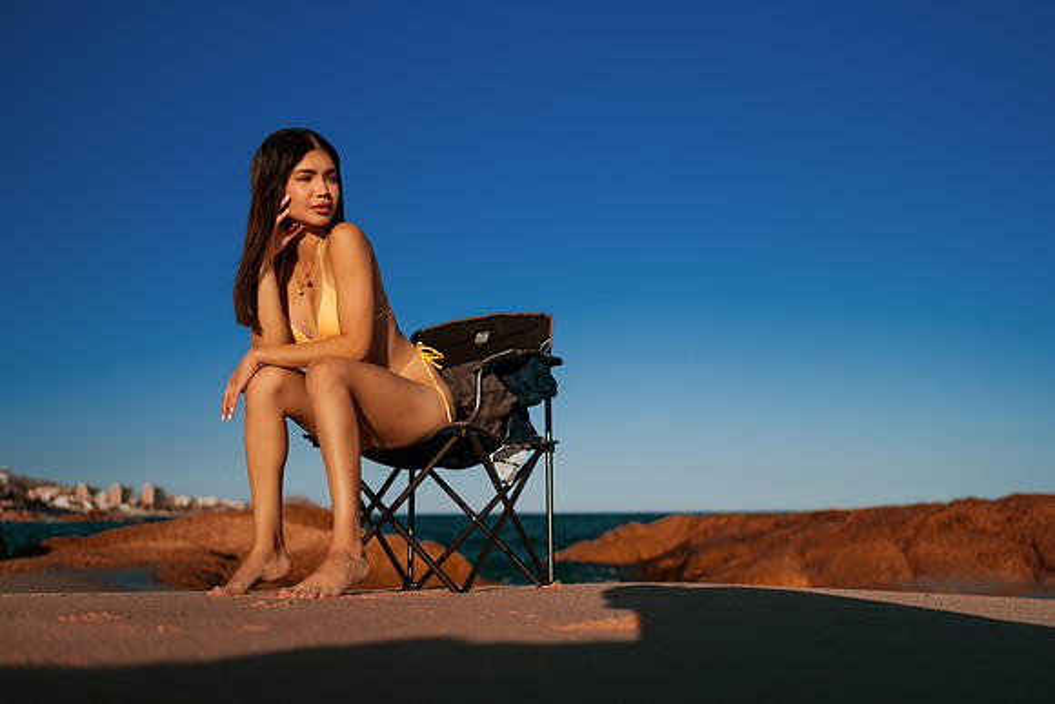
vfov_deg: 36.0
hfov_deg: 51.9
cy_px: 353
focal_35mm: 37
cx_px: 544
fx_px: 1084
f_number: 1.8
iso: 50
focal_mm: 35
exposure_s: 1/5000
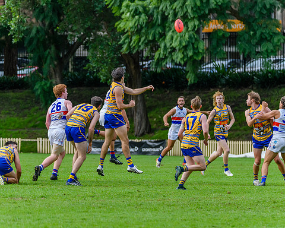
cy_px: 113
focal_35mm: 332
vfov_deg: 4.7
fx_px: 2800
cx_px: 133
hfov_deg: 5.8
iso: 1800
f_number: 5.6
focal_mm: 260
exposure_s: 1/1600
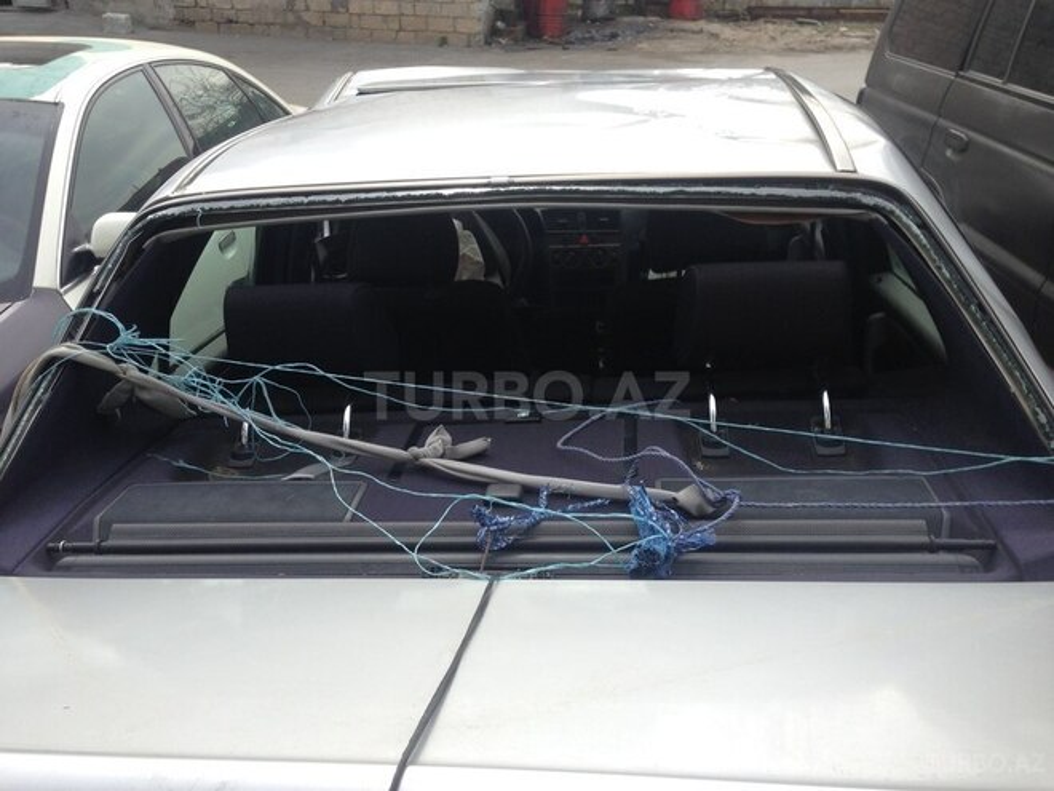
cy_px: 396
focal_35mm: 33
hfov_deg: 55.4
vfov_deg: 42.9
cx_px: 527
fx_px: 1005
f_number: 2.4
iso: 50
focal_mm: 4.12
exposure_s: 1/547
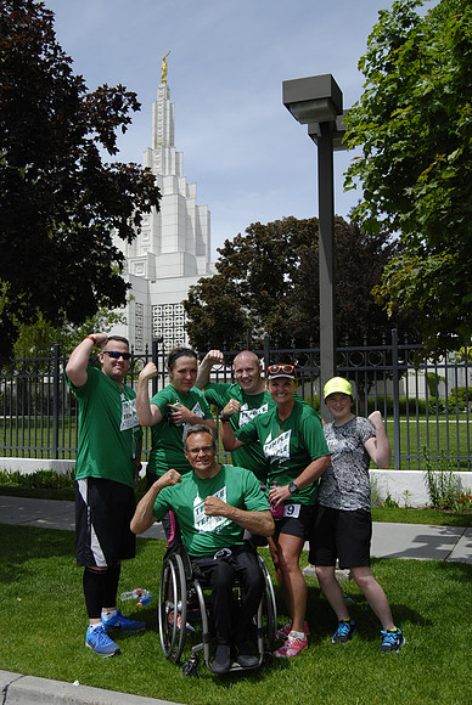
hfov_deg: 34.3
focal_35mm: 39
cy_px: 352
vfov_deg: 49.5
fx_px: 765
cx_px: 236
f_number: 10
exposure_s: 1/800
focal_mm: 26
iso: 400
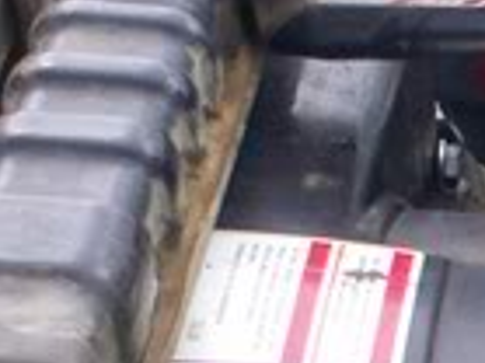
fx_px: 2898
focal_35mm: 207
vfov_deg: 7.1
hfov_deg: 8.9
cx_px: 1054
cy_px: 534
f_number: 4.5
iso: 100
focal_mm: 6
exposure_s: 1/112
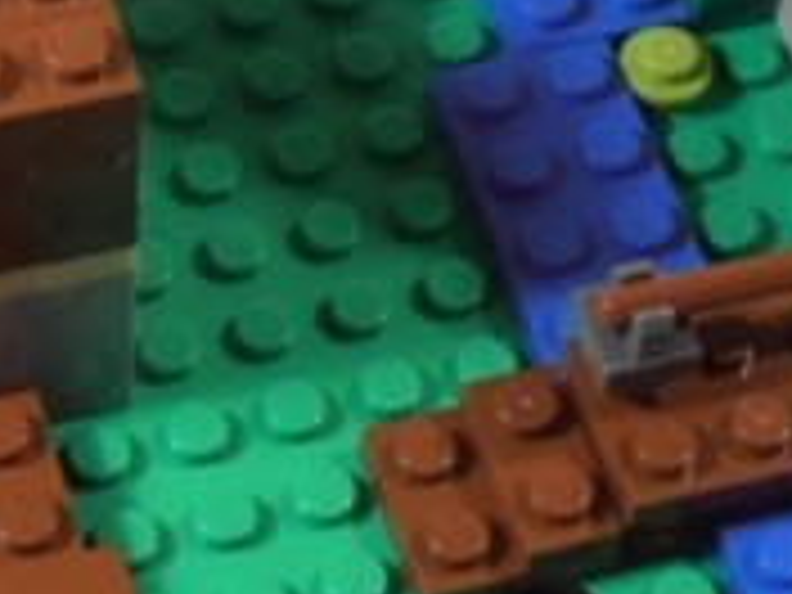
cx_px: 216
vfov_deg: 7.8
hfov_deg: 10.4
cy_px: -74
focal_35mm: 189
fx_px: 4324
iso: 125
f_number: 3.9
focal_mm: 6.61
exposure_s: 1/20
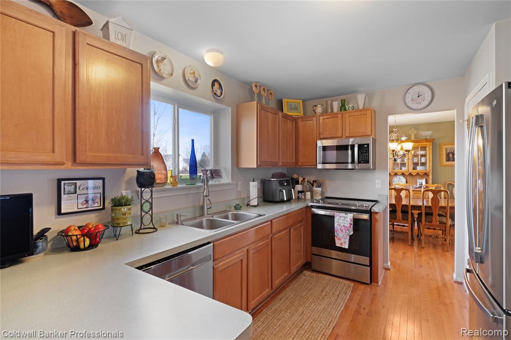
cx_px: 256
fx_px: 227
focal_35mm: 16
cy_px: 170
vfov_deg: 73.7
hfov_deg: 96.8
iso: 400
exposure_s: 1/4
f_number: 7.1
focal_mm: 10.5
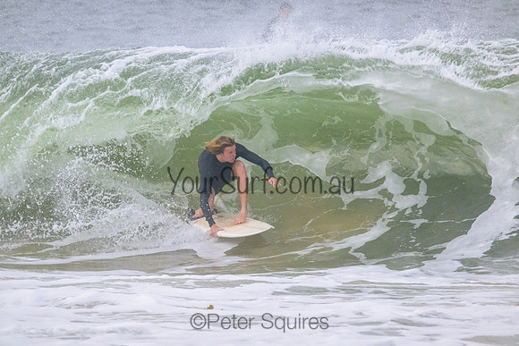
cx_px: 260
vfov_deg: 1.7
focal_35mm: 800
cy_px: 173
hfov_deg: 2.6
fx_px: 11535
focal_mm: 800
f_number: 11
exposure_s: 1/3200
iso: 6400
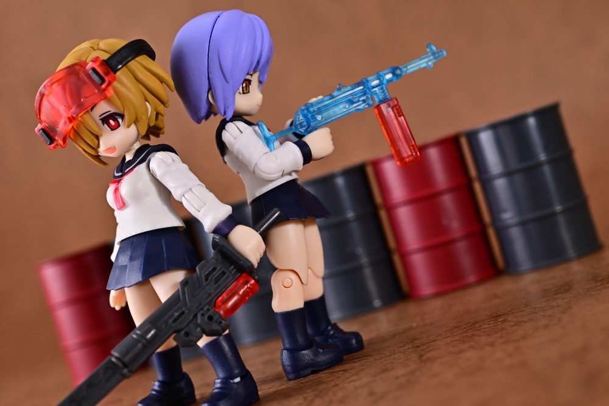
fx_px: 888
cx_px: 304
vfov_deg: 25.8
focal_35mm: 52
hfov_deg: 37.8
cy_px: 203
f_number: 6.3
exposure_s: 1/1.3
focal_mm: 35
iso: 100
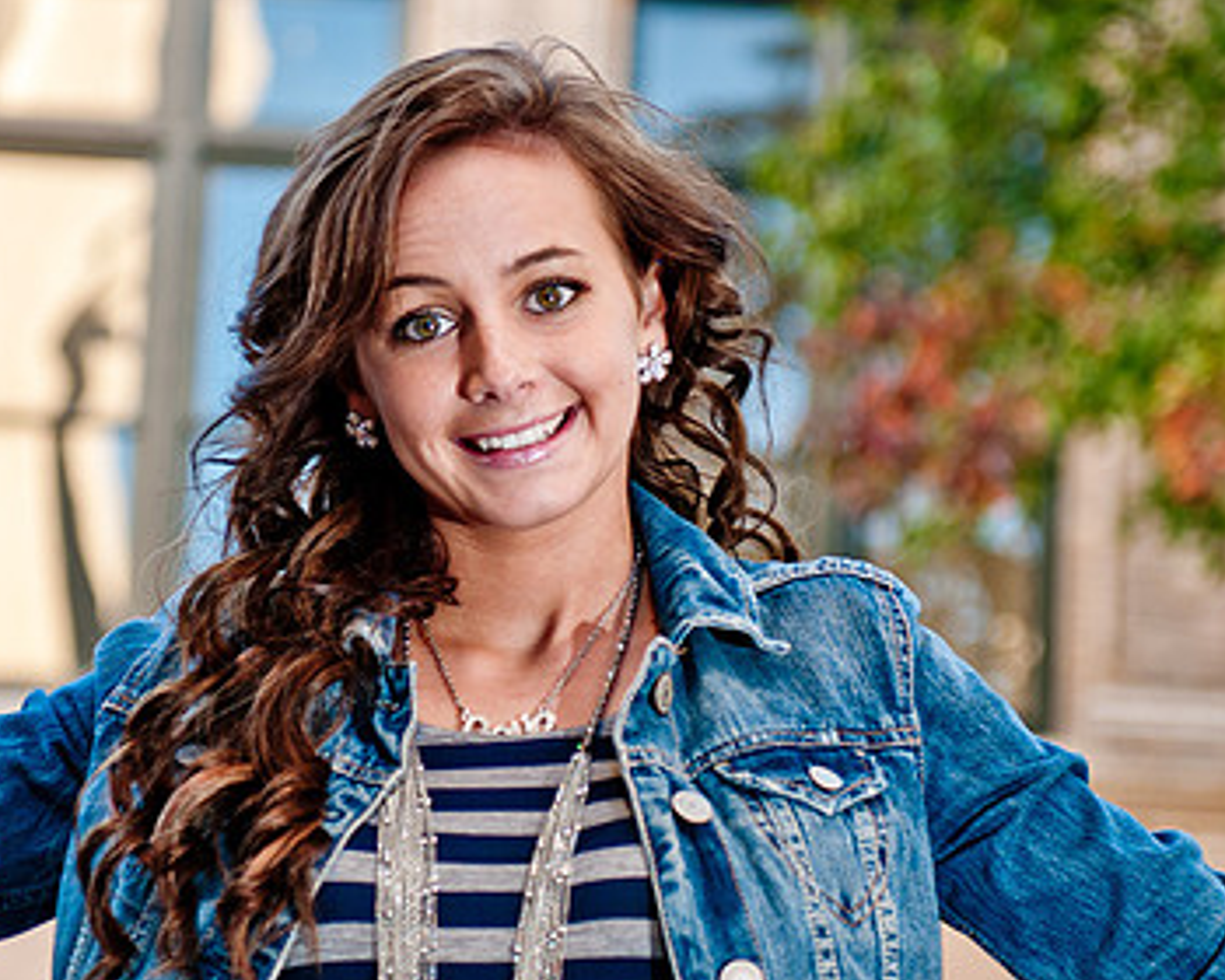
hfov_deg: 11.8
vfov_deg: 9.5
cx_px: 378
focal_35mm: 163
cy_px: 471
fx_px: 5910
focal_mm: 70
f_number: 3.2
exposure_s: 1/60
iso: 200
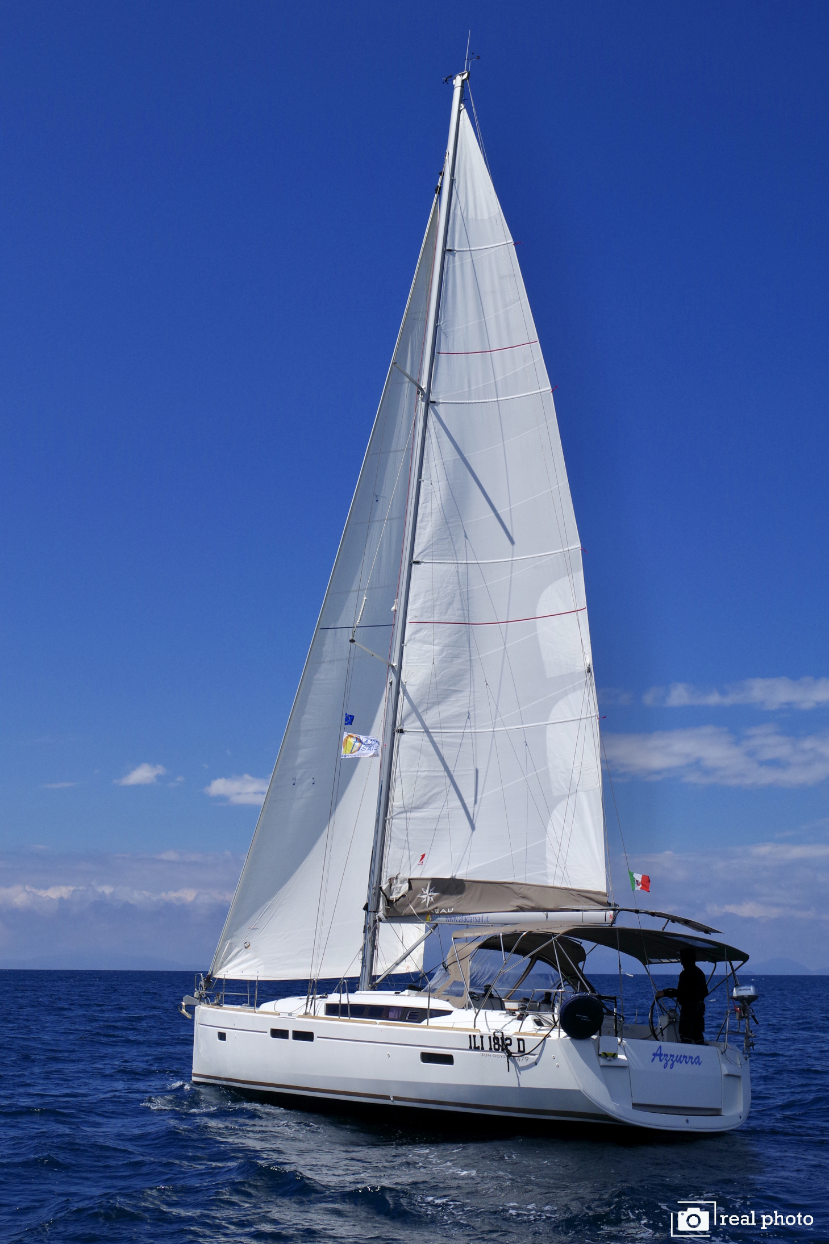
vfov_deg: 43.6
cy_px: 622
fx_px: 1555
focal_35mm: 45
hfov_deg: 29.9
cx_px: 414
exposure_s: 1/1000
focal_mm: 30
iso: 200
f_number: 11
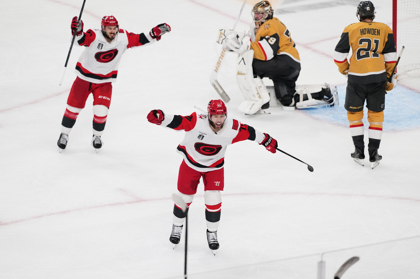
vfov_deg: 4.6
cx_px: 210
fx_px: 3499
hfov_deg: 6.9
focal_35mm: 300
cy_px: 140
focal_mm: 300
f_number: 3.2
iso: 2500
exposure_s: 1/1600
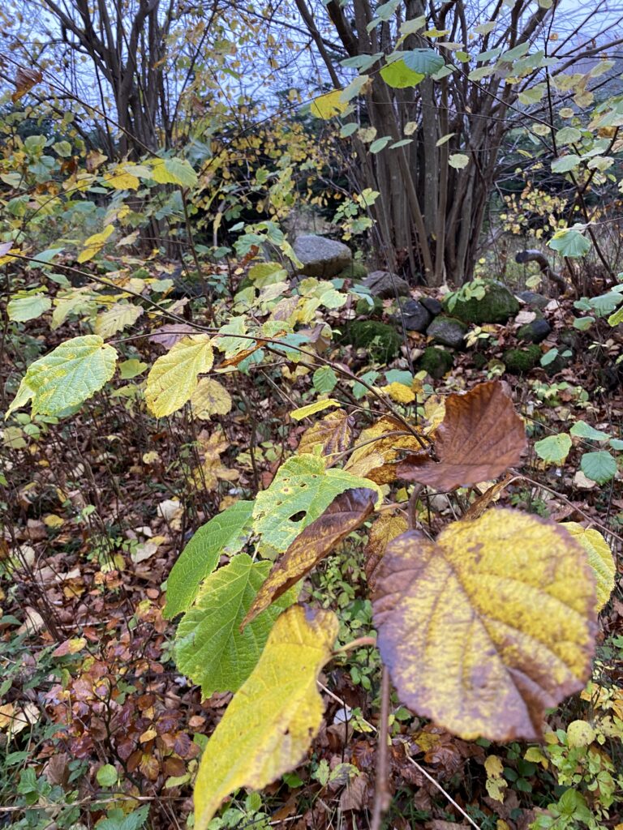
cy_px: 415
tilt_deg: -20.8
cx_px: 312
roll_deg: +7.4
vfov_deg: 67.3
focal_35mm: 26
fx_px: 624
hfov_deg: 53.1
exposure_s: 1/92
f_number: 1.8
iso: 125
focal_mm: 4.25
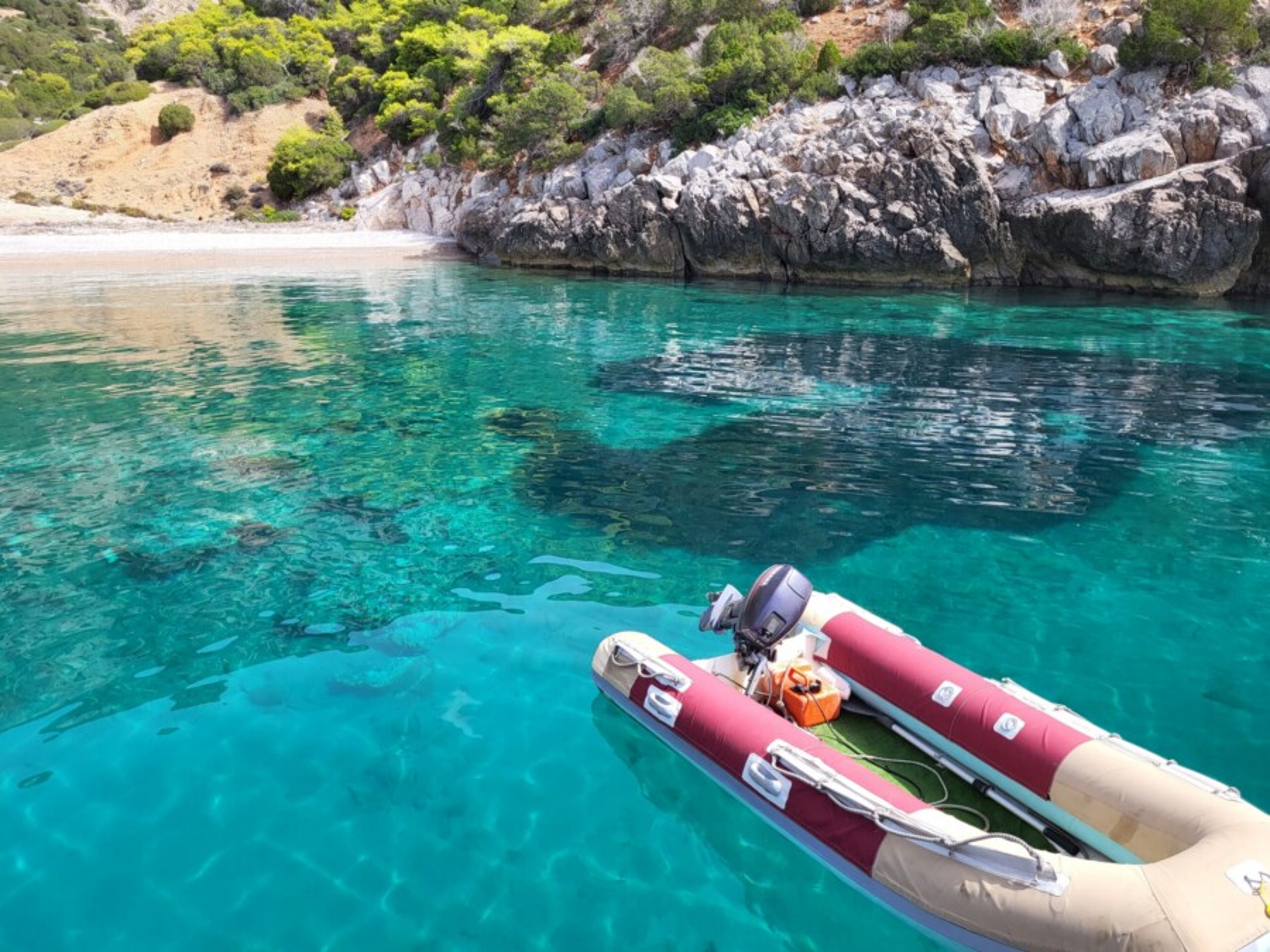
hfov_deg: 67.3
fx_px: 954
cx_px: 635
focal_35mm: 26
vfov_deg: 53.1
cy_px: 476
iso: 40
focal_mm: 5.4
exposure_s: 1/897
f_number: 1.8
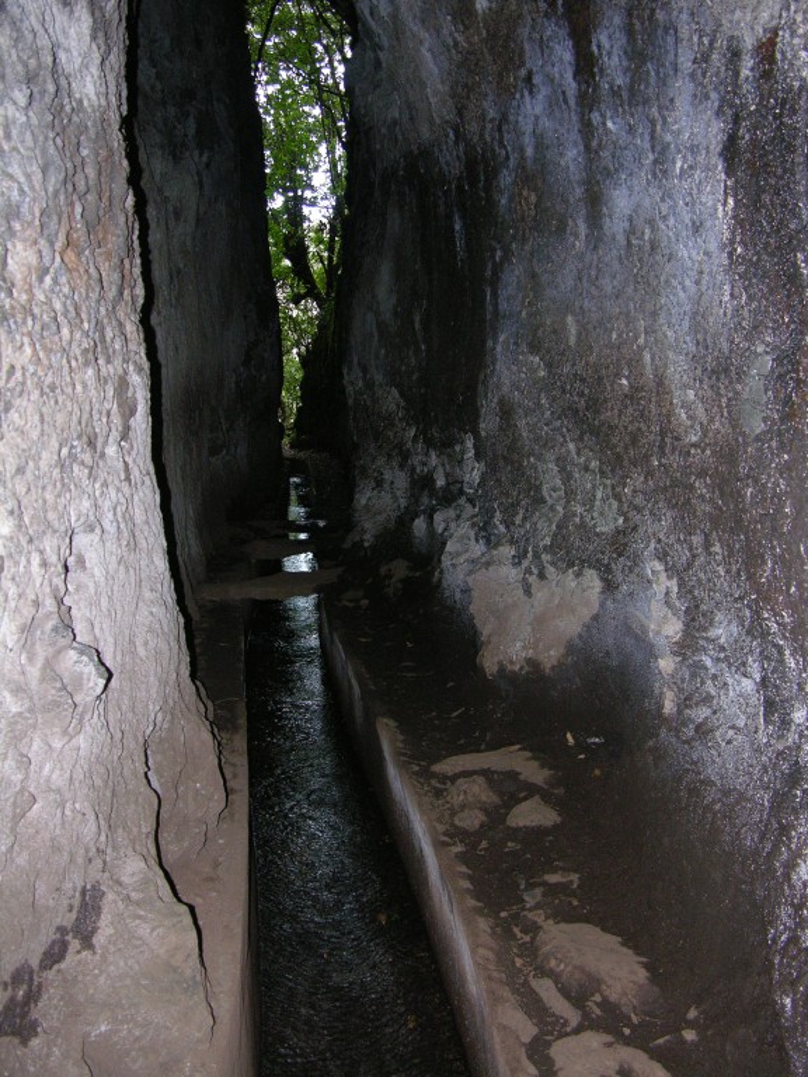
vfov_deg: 52.6
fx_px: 1089
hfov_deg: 40.7
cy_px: 538
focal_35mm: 35
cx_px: 404
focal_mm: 8.9
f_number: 2.8
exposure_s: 1/60.1
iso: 200
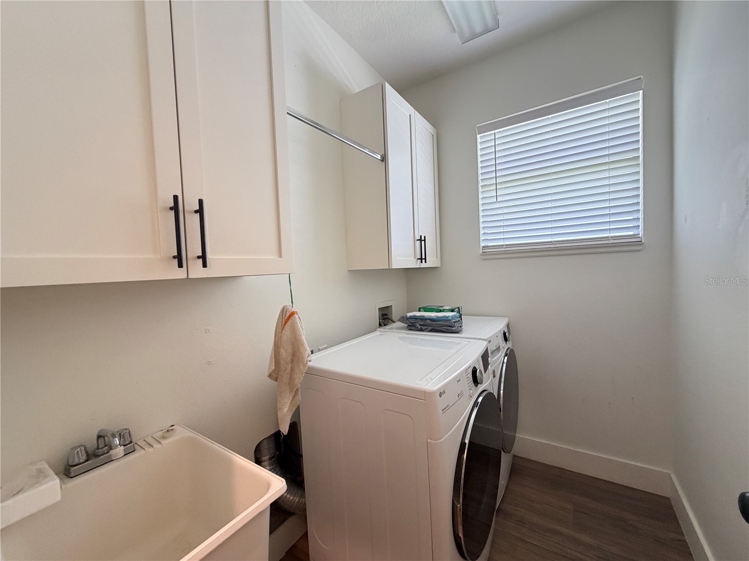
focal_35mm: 14
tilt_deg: -1.5
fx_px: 303
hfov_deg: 102.1
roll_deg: +2.5
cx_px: 374
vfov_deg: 85.7
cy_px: 280
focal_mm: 2.22
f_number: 2.2
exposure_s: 1/60
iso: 320
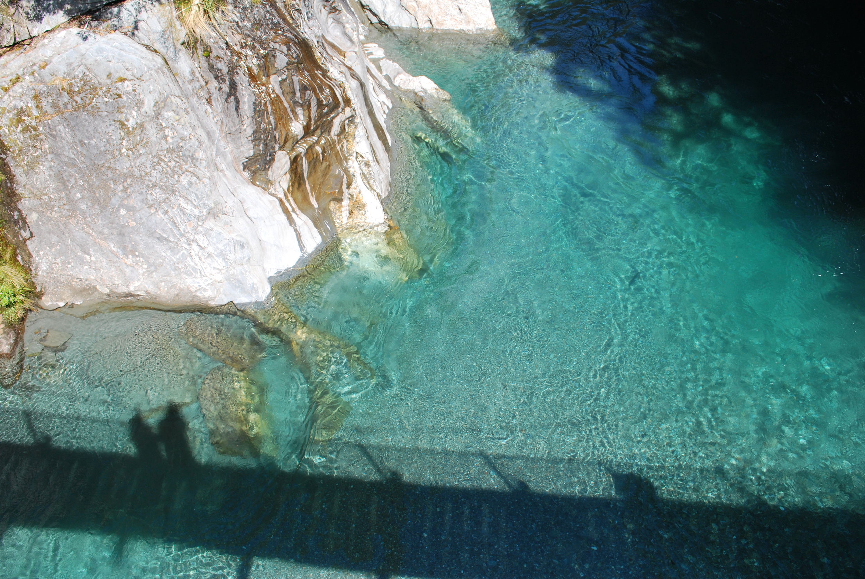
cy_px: 290
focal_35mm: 27
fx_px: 650
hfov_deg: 67.3
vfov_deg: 48.1
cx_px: 432
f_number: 8
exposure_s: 1/250
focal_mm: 18
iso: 200
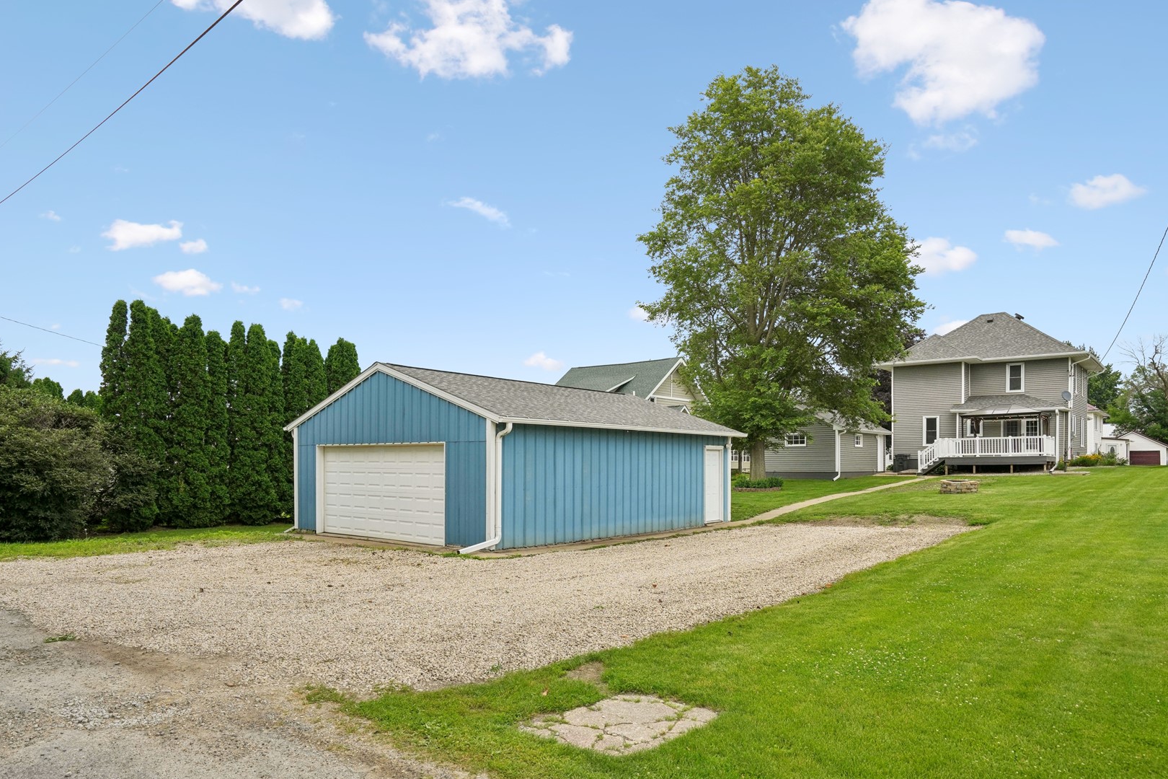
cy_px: 385
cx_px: 583
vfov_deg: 57.2
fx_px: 714
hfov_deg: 78.6
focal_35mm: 22
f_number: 8
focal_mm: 21
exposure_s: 1/1250
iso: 400
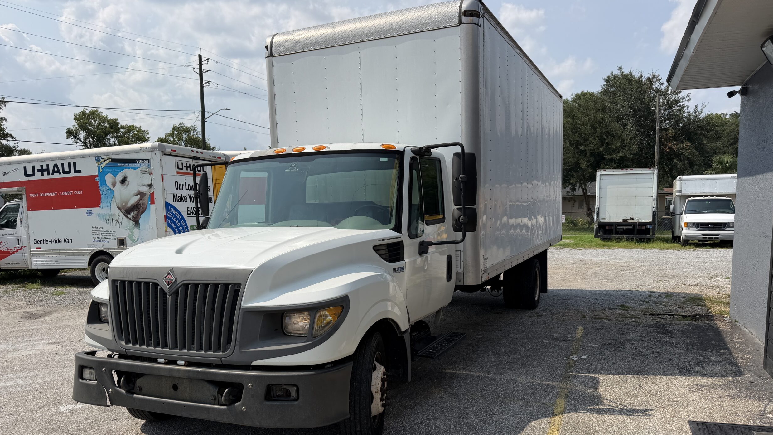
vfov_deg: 42.6
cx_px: 386
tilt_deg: -6.2
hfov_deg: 69.9
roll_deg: +1.0
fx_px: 553
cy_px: 266
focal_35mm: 27
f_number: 1.78
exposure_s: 1/5714
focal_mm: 6.76
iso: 80
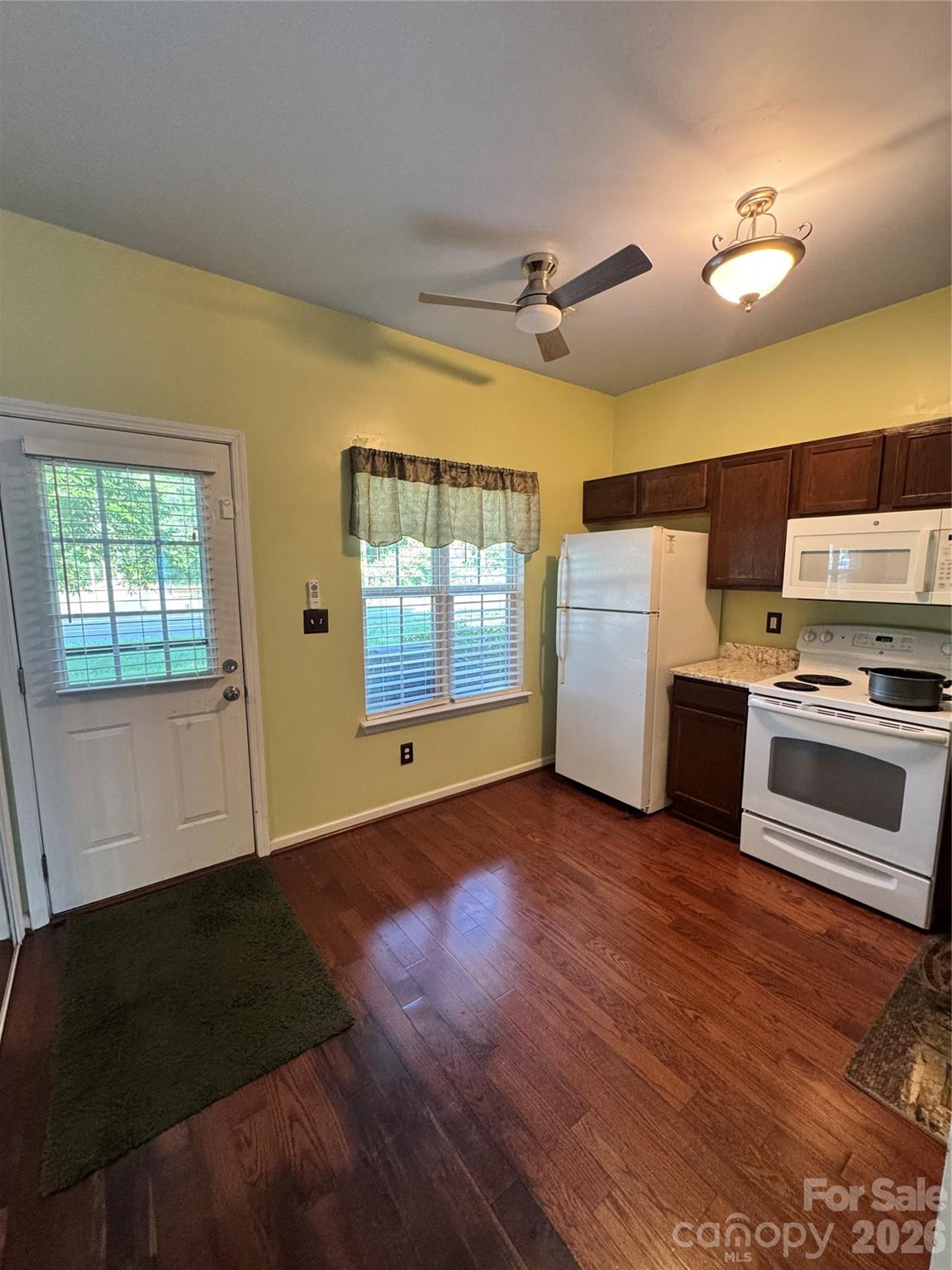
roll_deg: +0.2
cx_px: 476
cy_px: 635
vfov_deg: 102.1
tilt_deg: -7.5
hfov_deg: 85.7
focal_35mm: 14
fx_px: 513
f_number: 2.2
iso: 400
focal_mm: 2.22
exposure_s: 1/60
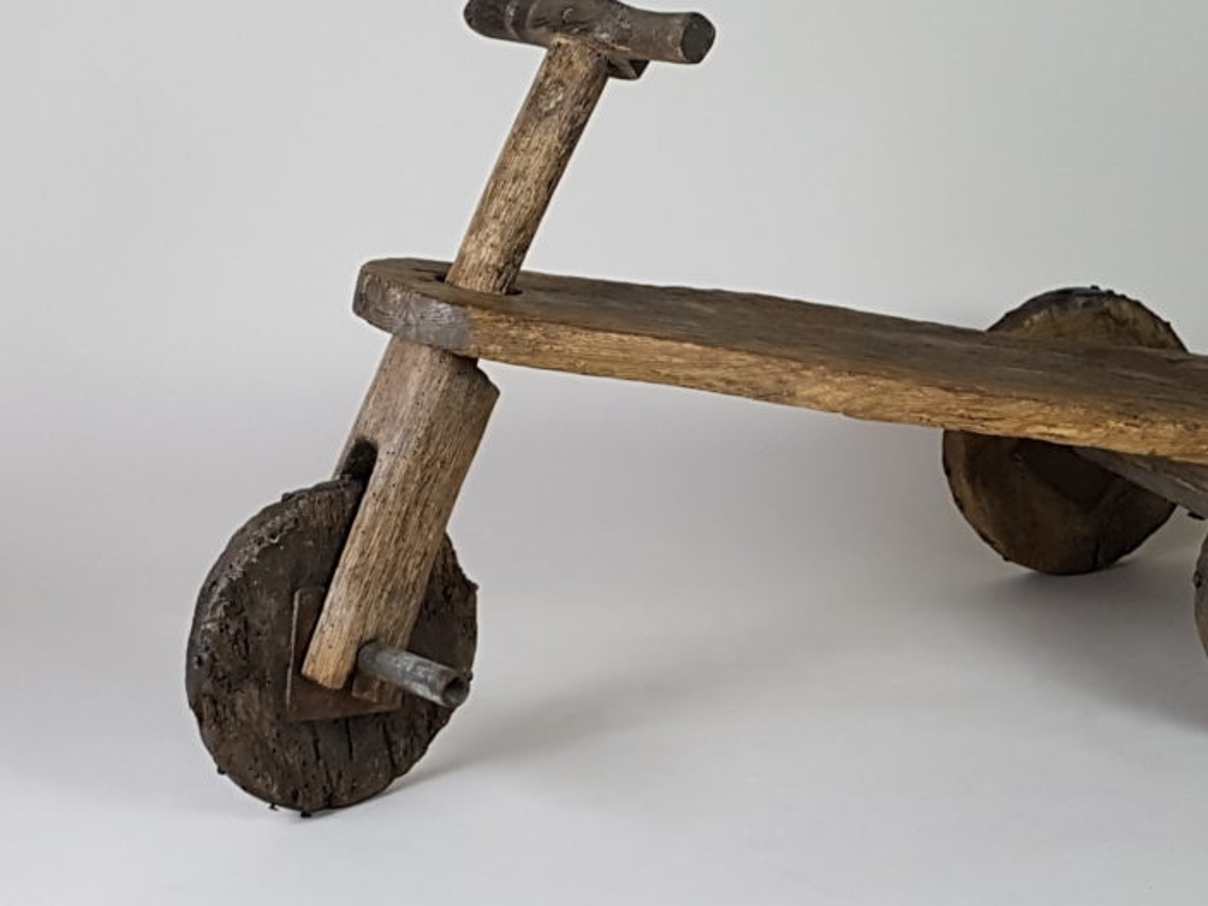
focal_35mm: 37
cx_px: 830
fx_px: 1291
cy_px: 383
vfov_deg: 38.6
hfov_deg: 49.1
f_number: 1.7
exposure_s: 1/50
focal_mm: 4.2
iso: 80
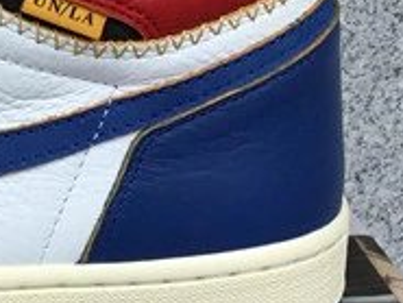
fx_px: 1561
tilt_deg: -18.2
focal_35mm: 134
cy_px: 92
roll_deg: +0.7
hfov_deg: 13.9
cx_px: -190
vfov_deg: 11.1
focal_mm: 3.3
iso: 25
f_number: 2.4
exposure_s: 1/443
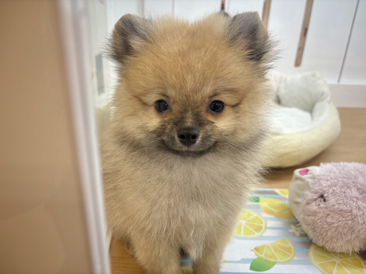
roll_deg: -3.3
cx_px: 183
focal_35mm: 26
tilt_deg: -24.6
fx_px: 275
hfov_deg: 67.3
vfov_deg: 53.1
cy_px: 137
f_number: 1.6
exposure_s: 1/100
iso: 80
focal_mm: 5.96
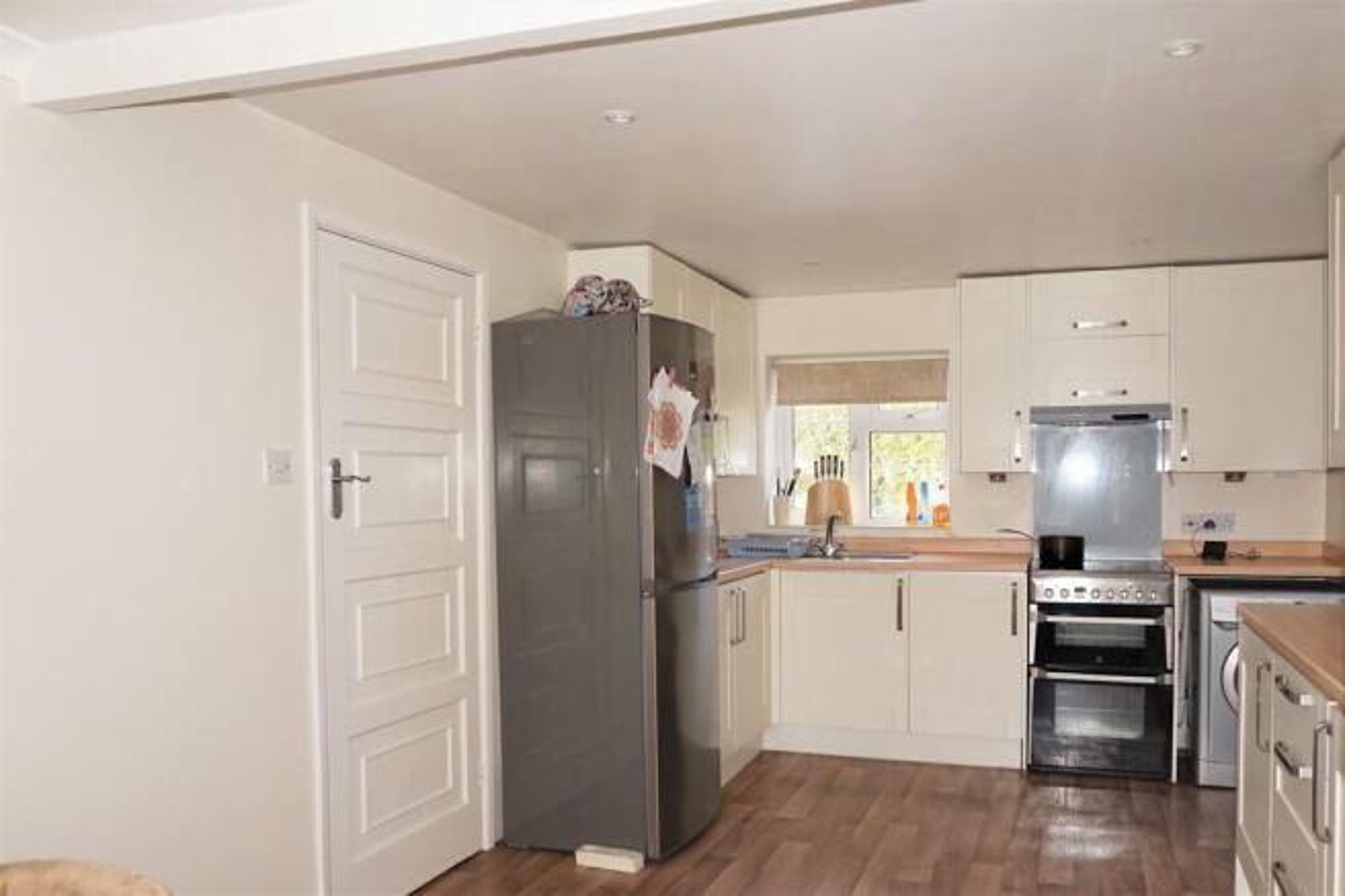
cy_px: 448
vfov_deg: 53.1
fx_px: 896
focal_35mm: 24
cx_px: 672
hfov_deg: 73.8
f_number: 4
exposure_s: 1/160
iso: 500
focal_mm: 16
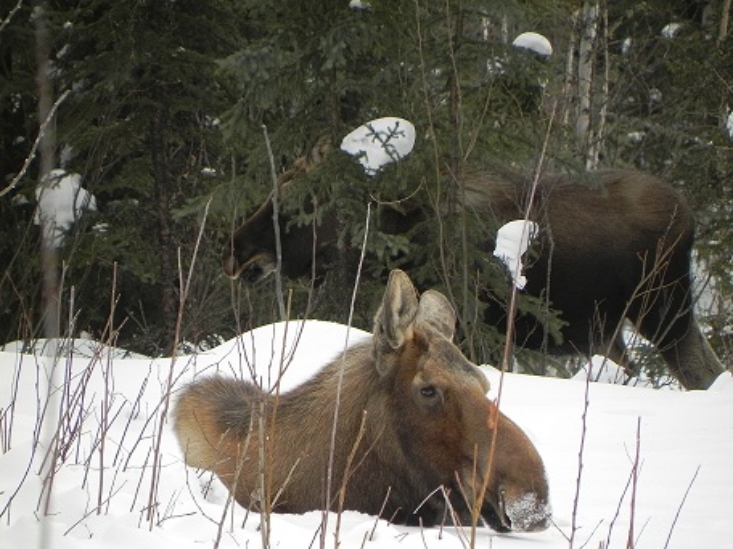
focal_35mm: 605
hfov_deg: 3.3
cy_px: 274
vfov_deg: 2.5
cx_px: 366
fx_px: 12811
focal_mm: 107.6
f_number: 5
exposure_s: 1/267
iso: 160
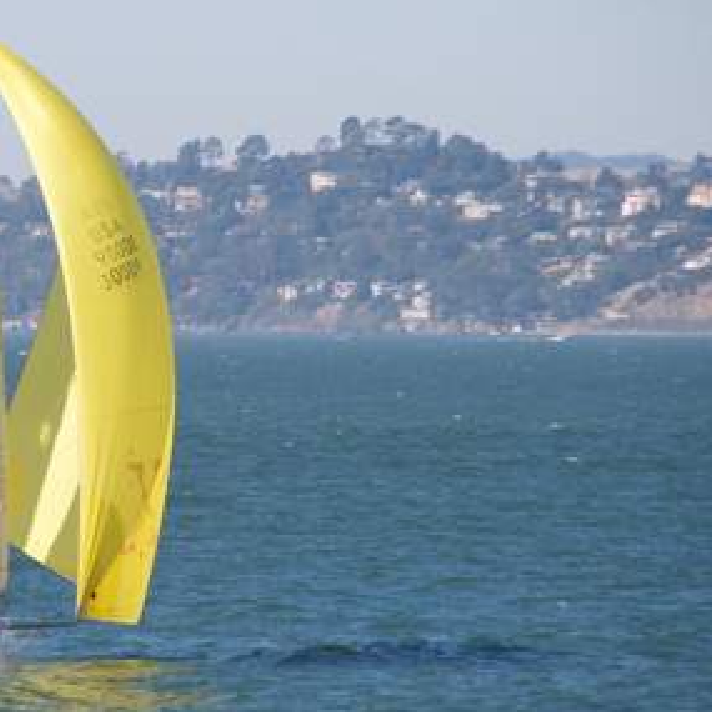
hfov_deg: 3.8
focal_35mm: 456
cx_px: 147
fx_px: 10611
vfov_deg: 3.8
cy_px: 296
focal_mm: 170
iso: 320
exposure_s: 1/1000
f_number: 5.6
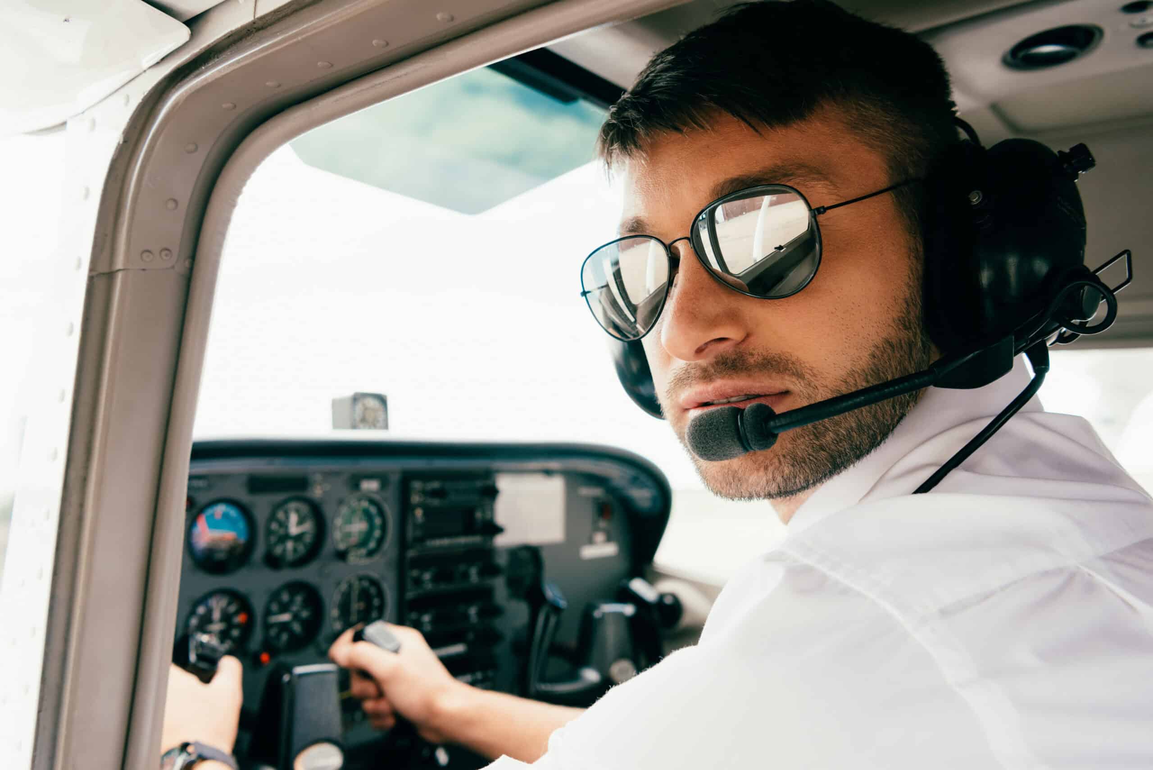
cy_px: 385
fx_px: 993
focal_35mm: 31
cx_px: 576
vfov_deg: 42.4
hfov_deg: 60.3
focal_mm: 31
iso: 320
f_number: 5
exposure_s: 1/160
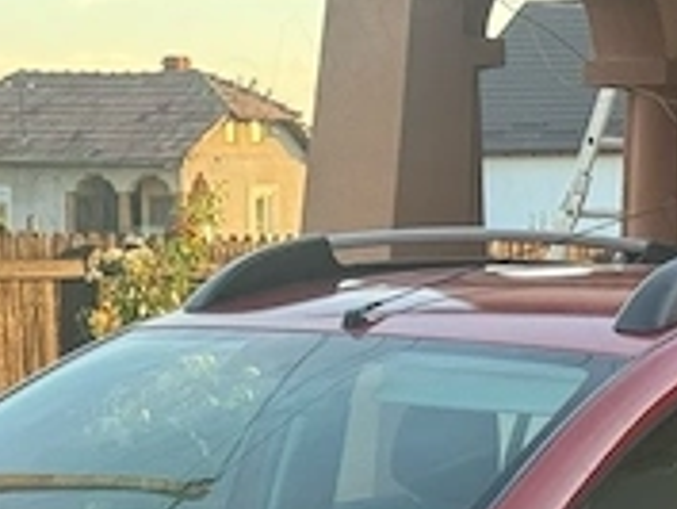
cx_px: 367
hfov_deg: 12.1
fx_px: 3190
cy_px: 746
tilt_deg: -9.8
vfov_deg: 8.9
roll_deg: +0.8
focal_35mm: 163
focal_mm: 6.76
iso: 64
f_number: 1.78
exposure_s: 1/224
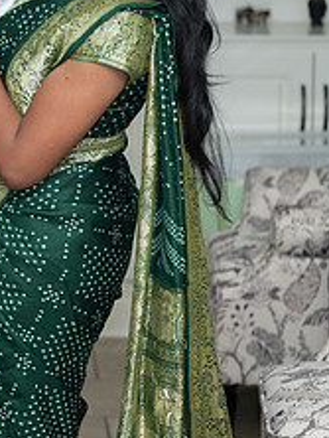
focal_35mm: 181
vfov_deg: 10.9
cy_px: 98
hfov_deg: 8.1
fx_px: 2289
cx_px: -85
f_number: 2.8
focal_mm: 70
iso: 500
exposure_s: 1/200
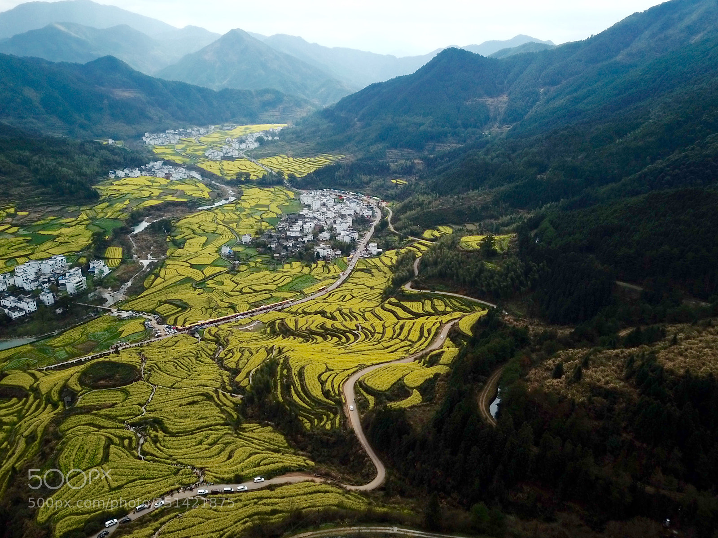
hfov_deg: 67.3
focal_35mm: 26
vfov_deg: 53.1
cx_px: 359
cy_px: 269
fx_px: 539
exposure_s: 1/15
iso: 524
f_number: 2.2
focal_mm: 4.73
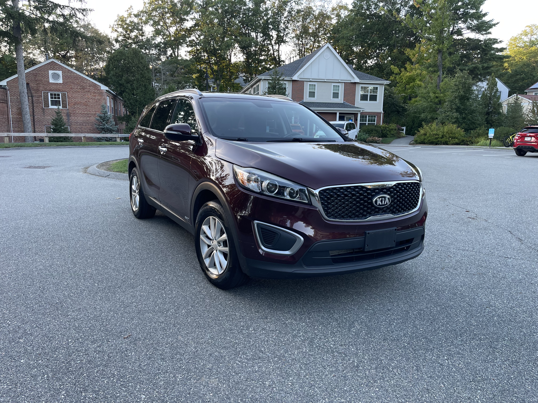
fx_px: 389
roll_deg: -1.3
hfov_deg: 69.4
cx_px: 269
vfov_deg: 54.9
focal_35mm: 25
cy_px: 202
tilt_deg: -10.2
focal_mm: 5.1
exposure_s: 1/121
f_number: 1.6
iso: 64
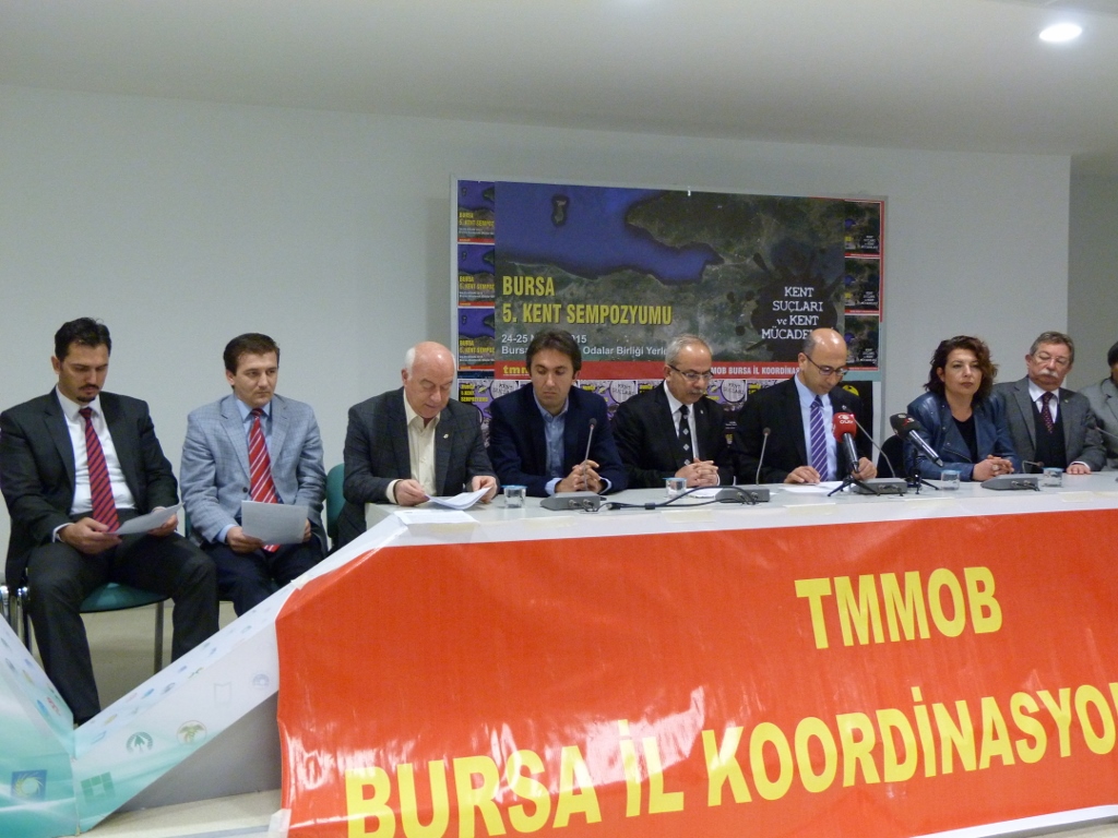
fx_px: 1034
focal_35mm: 32
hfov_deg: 56.8
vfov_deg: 44.2
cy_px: 419
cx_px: 559
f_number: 3
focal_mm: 5.7
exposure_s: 1/15
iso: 400
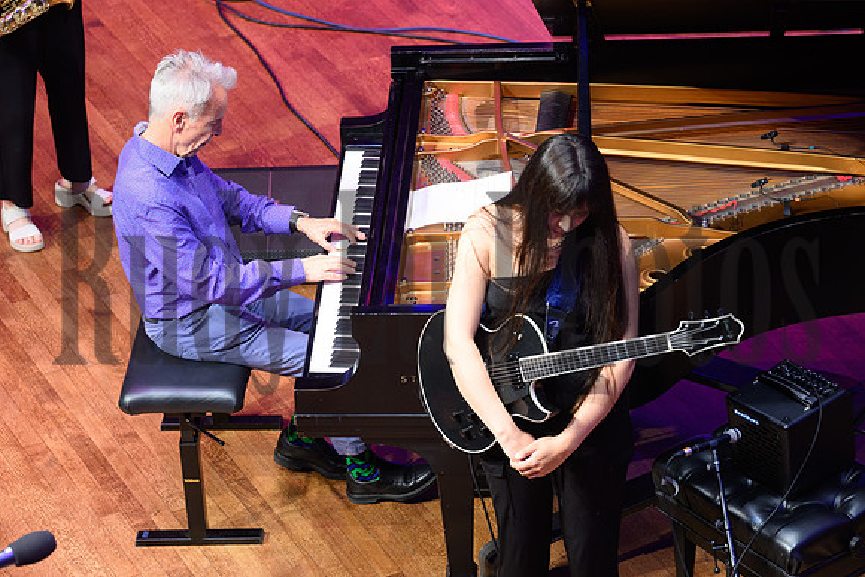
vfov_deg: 9.2
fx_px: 3605
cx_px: 432
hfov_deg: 13.7
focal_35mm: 150
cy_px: 288
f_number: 5.6
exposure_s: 1/100
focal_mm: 150
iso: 1600
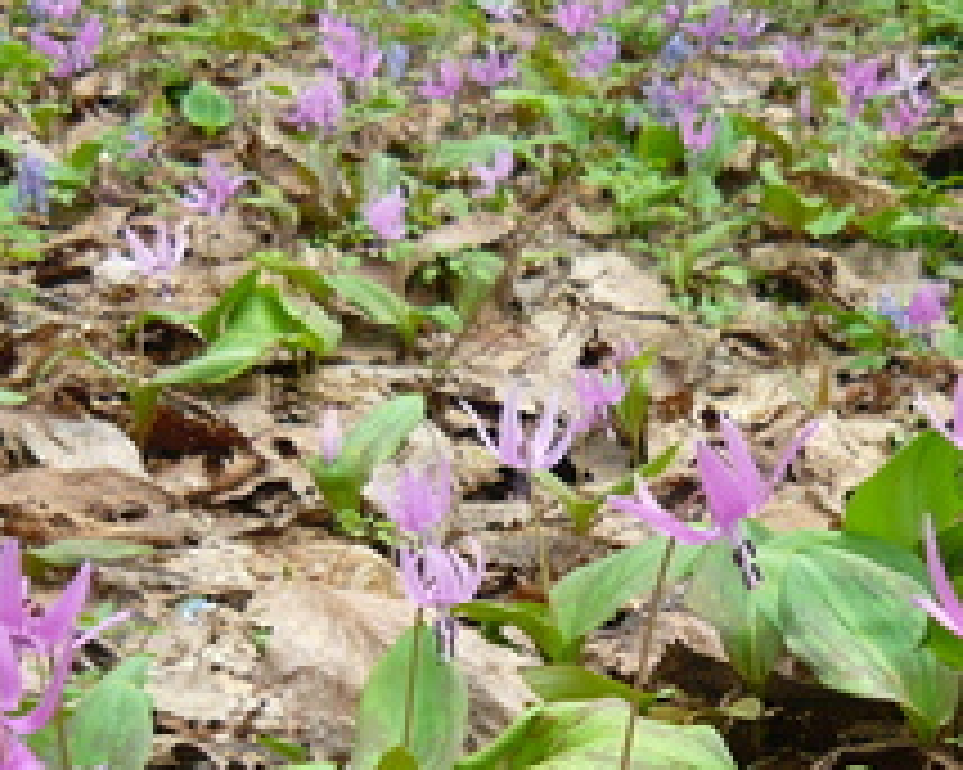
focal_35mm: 88
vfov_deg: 17.3
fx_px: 2507
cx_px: 666
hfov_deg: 21.6
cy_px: 619
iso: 100
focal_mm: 5.5
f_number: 2.8
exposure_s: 1/200
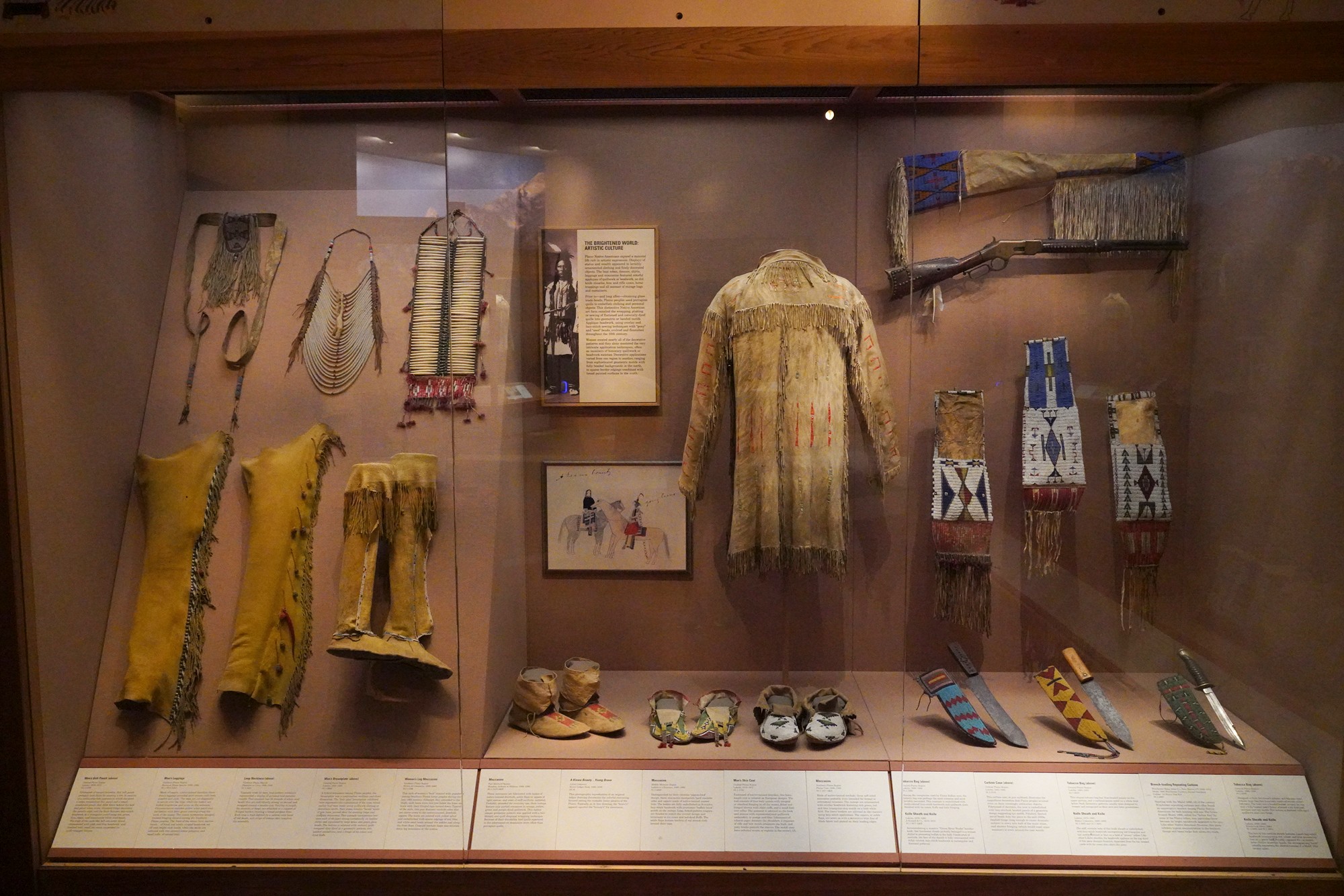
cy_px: 448
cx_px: 672
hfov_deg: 60.3
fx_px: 1157
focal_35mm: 31
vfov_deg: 42.3
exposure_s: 1/100
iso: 16000
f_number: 6.3
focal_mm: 31
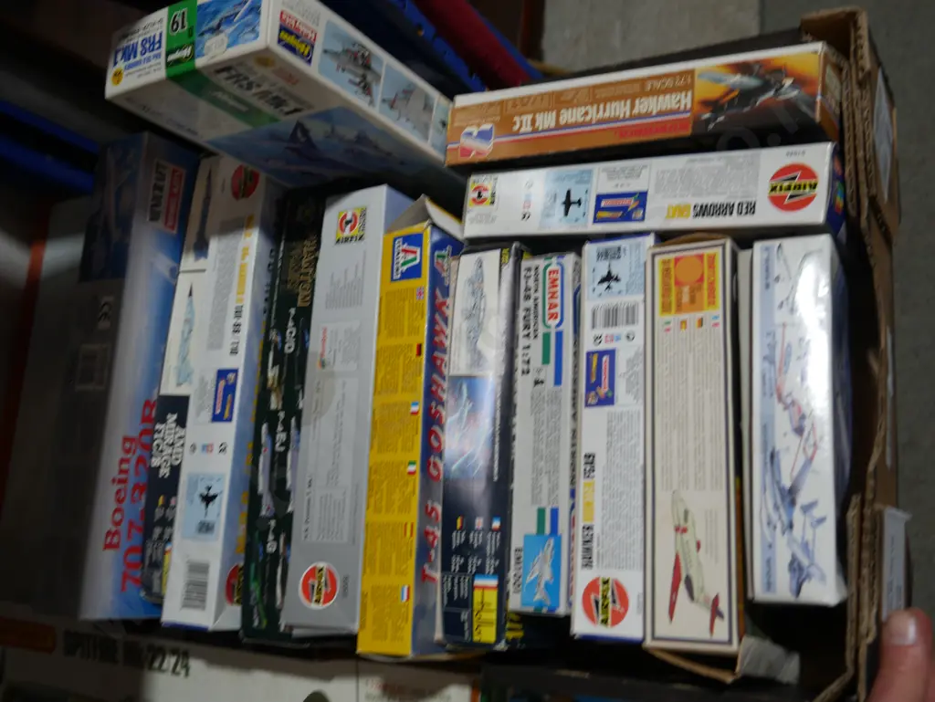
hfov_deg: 51.3
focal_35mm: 36
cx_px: 468
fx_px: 973
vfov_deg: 39.7
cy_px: 351
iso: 200
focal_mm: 18
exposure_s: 1/100
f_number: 4
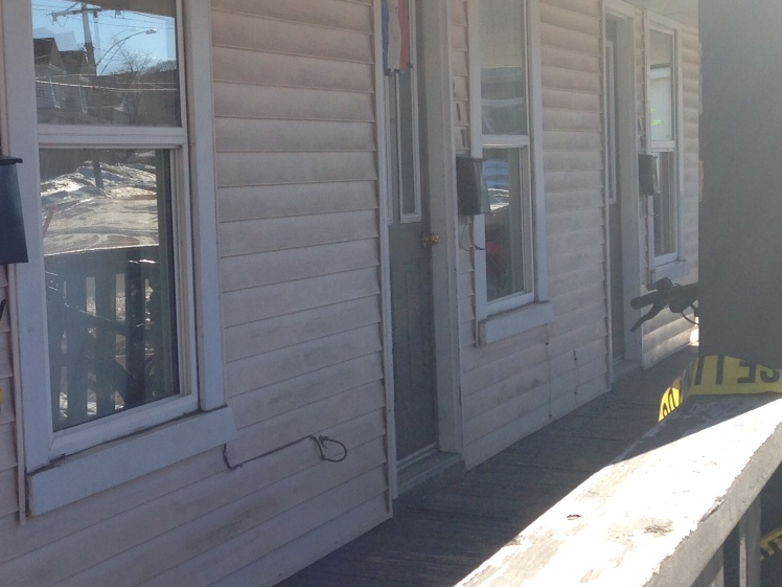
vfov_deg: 20.4
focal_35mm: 72
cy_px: 300
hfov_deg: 25.6
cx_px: -13
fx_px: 1627
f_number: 2.4
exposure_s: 1/686
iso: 50
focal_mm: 4.12
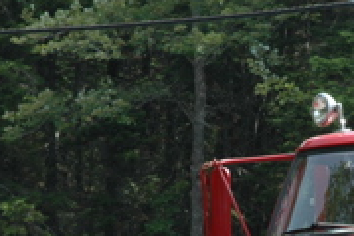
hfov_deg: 6.9
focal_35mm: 296
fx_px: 2906
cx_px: 401
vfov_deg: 4.6
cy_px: 217
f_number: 7.1
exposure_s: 1/200
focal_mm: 55
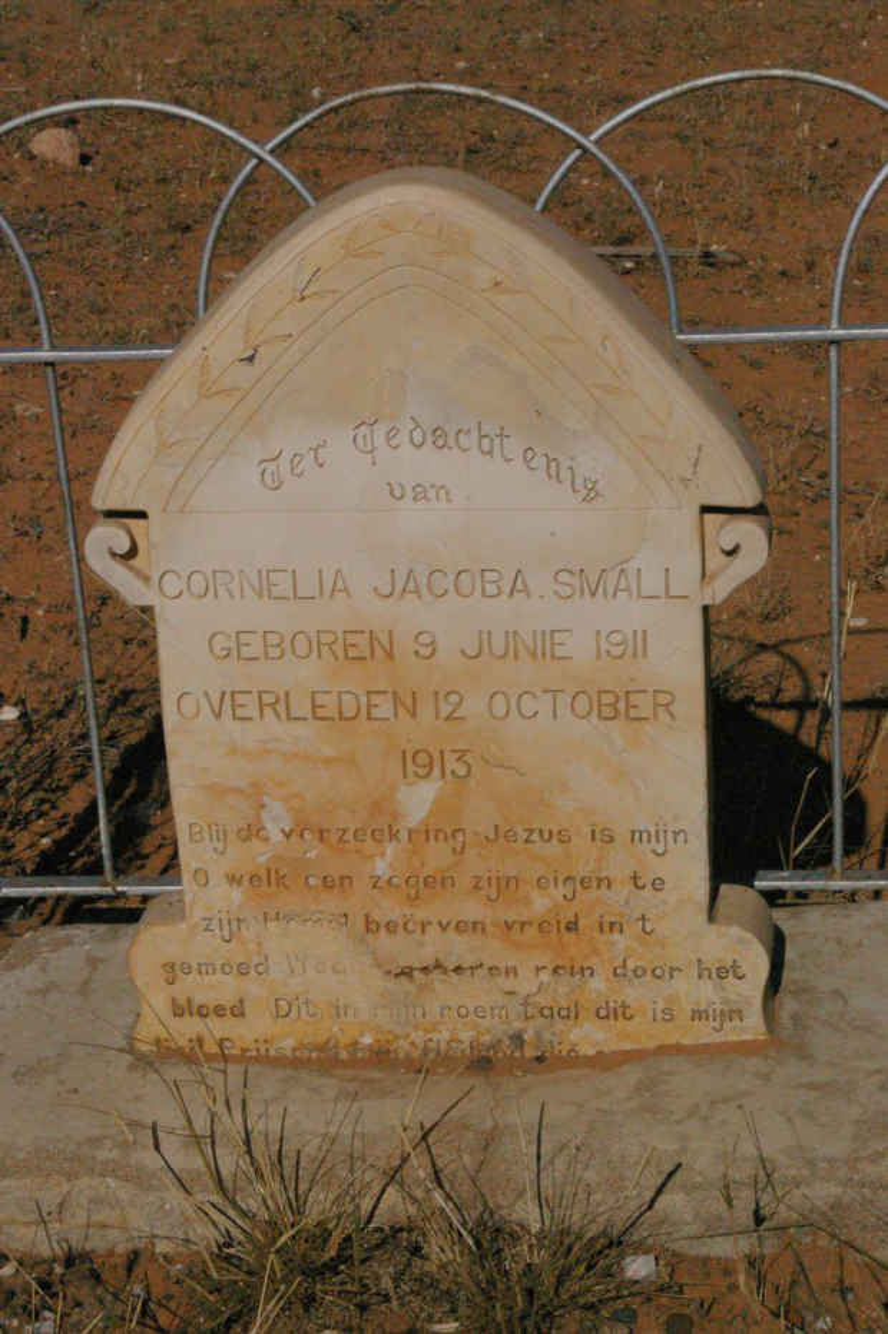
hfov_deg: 20.1
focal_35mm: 68
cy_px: 667
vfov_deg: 29.9
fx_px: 2501
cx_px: 444
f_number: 27
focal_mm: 45
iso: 3200
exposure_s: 1/2000
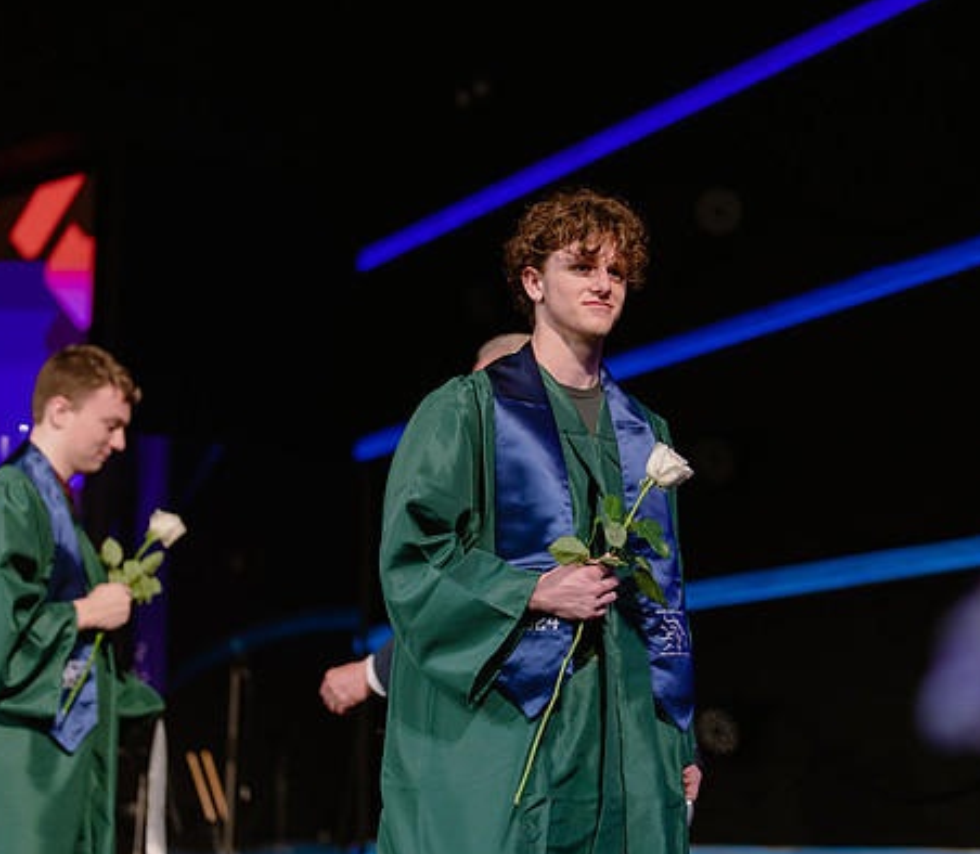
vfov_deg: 23.6
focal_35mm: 68
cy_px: 481
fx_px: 2043
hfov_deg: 27.0
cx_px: 529
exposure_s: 1/320
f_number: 1.2
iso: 640
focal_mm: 50
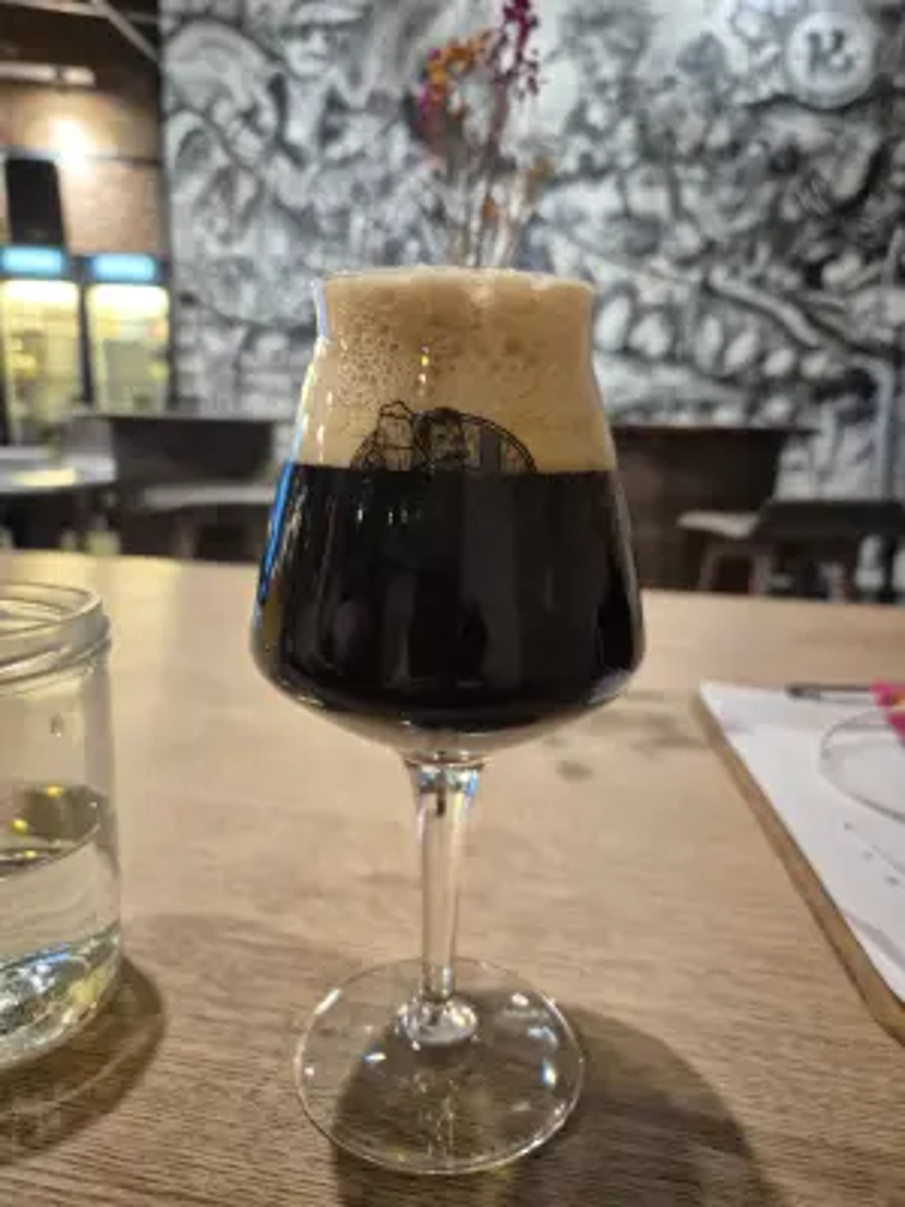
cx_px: 452
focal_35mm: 23
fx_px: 802
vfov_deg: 73.9
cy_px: 604
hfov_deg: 58.9
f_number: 1.8
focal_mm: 5.4
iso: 1250
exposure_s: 1/25
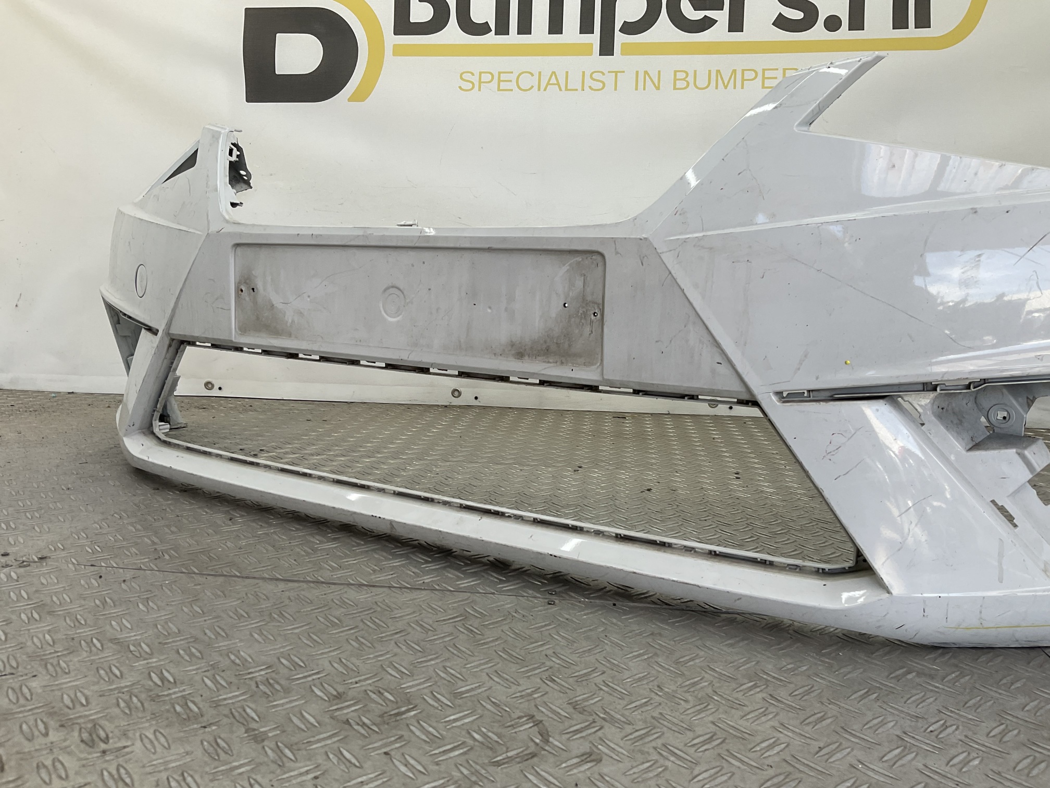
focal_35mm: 29
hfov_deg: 61.7
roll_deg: -2.5
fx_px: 880
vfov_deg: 48.2
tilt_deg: -9.6
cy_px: 394
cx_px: 525
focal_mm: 3
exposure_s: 1/141
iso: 16
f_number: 1.8
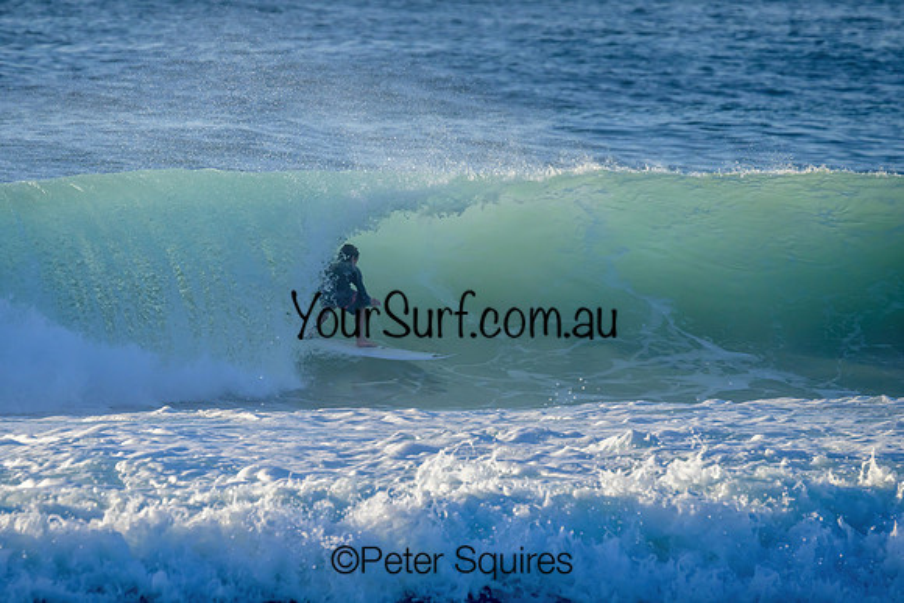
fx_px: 16374
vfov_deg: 2.1
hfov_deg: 3.2
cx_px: 386
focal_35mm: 652
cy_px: 291
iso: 800
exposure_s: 1/1600
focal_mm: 560
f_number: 11
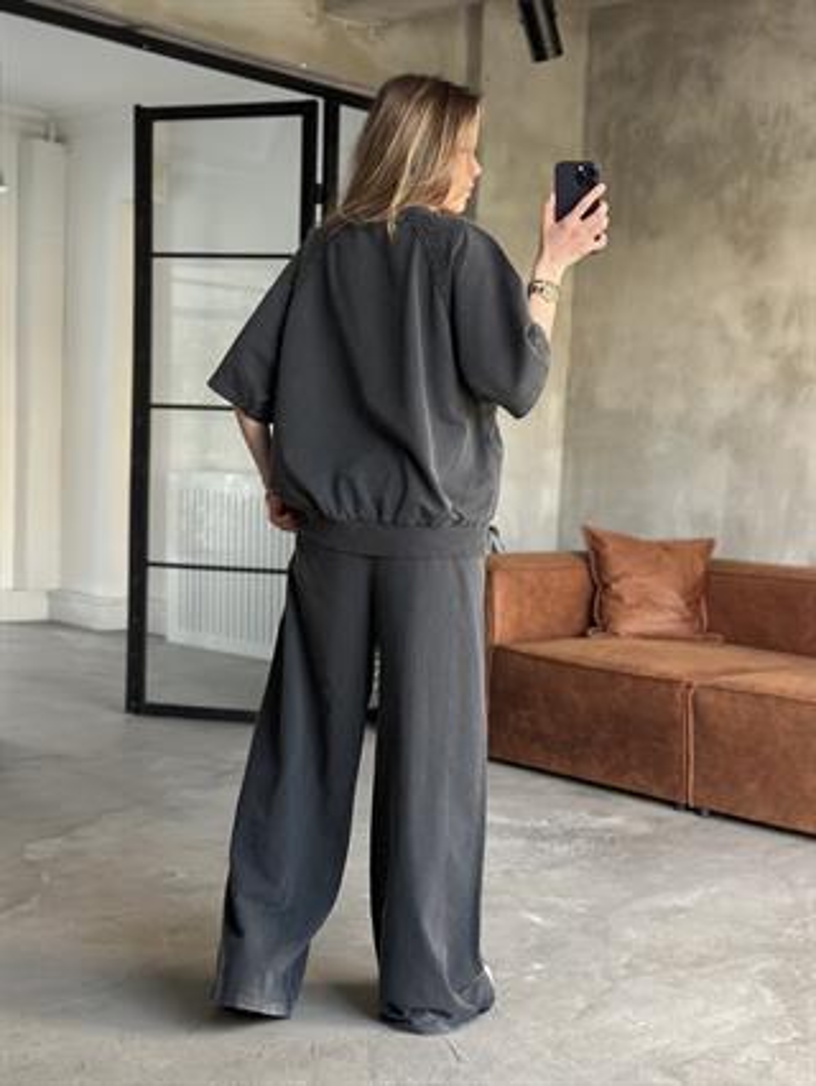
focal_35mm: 48
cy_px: 543
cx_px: 408
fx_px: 1507
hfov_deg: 30.3
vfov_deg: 39.6
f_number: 1.78
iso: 250
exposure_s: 1/60
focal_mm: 6.86
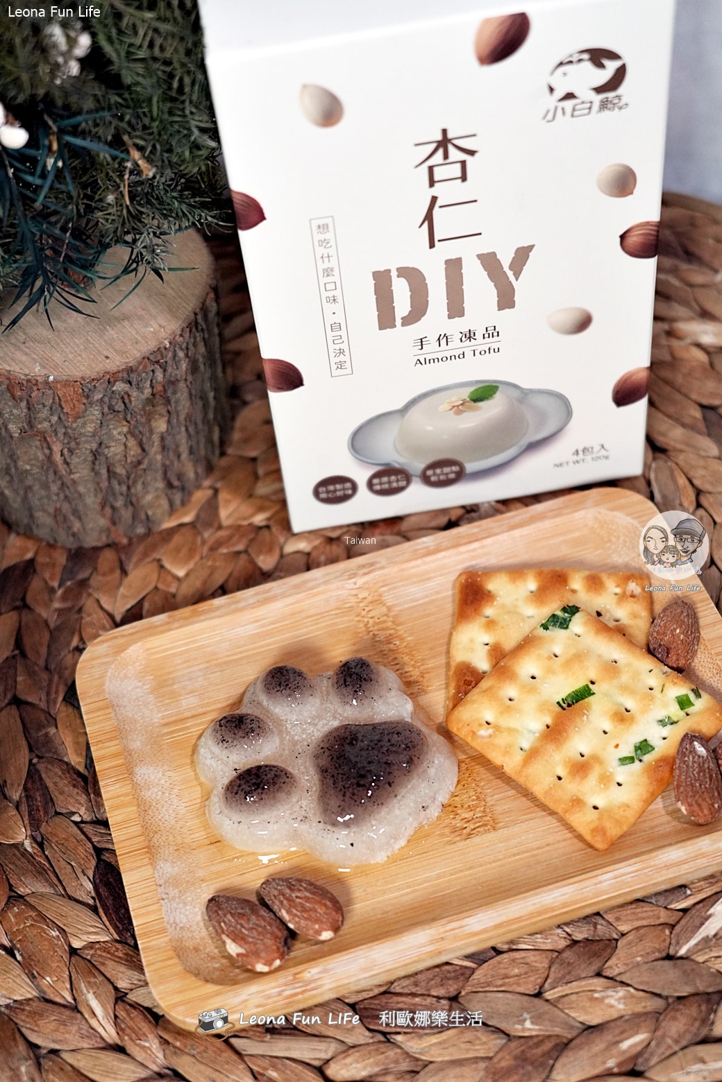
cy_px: 541
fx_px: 1745
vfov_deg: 34.5
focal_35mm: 58
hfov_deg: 23.4
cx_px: 361
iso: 1600
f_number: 5.6
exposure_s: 1/160
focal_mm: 58
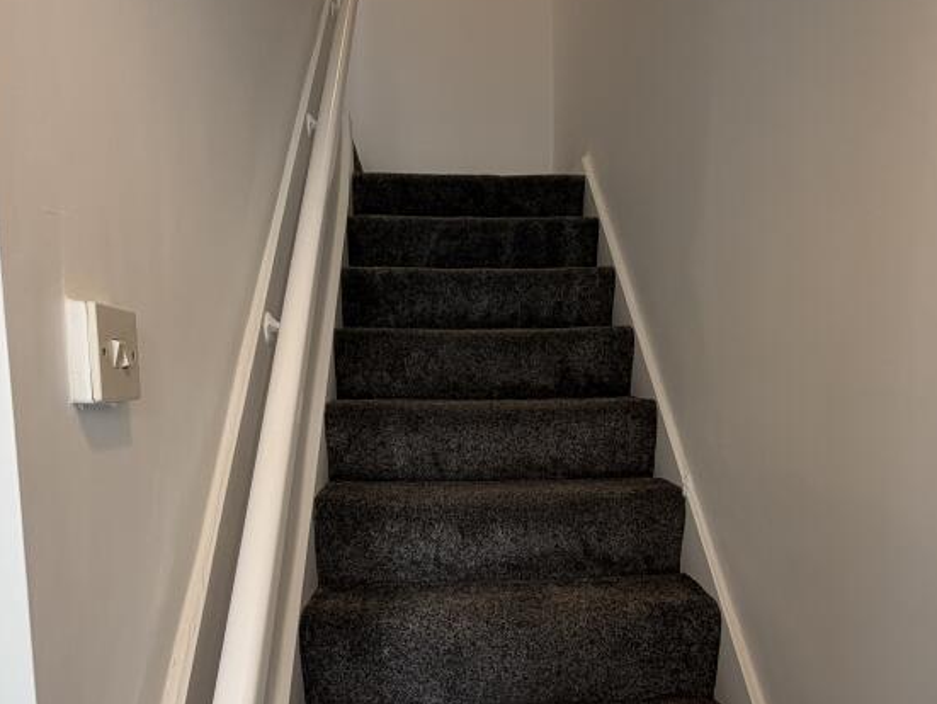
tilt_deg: -6.6
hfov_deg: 67.3
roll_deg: +0.6
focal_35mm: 26
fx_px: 704
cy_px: 464
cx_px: 473
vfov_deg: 52.2
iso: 125
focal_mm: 2.22
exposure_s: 1/121
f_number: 2.2
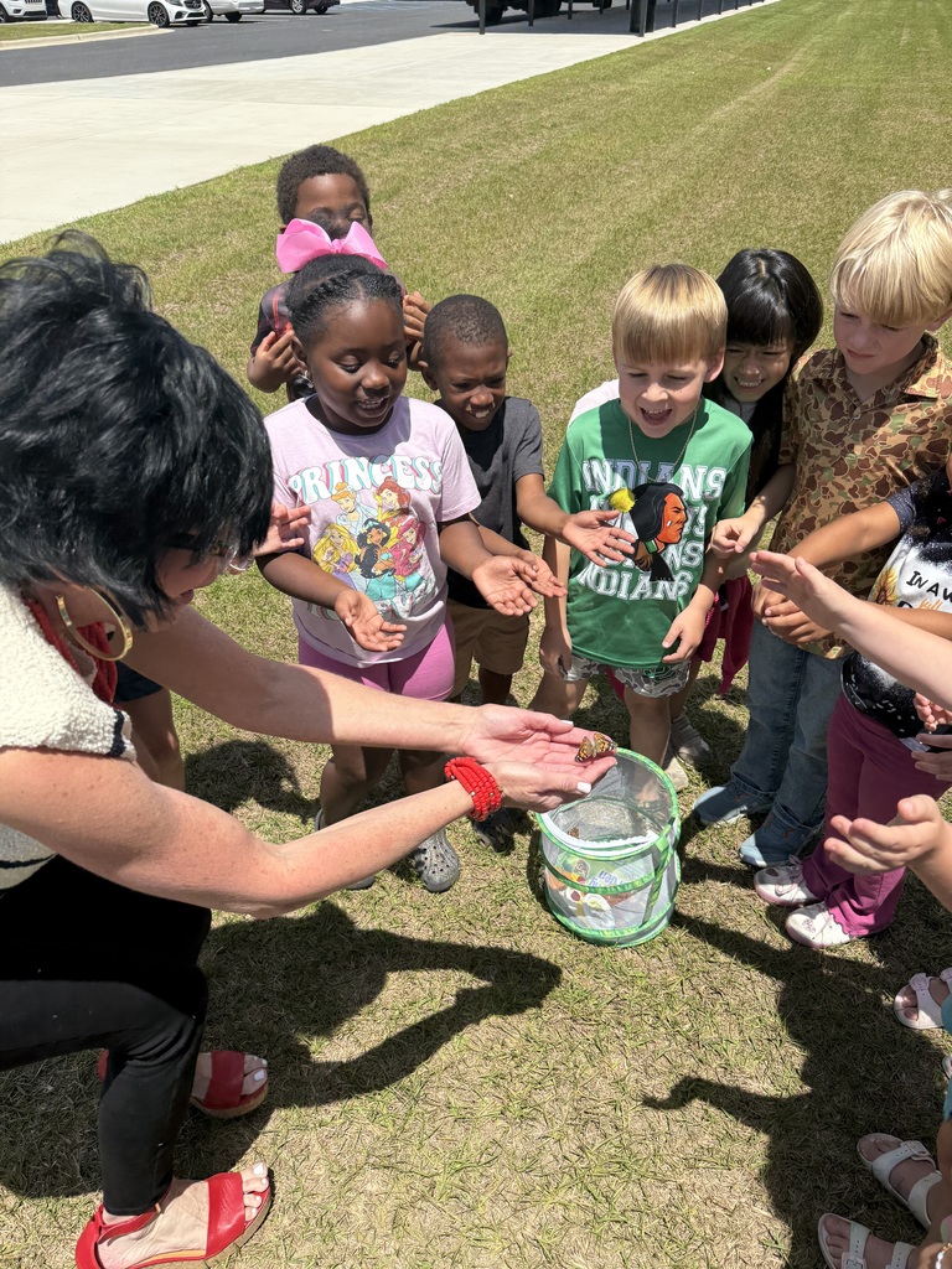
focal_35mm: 24
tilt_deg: -36.6
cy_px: 634
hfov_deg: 56.8
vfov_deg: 71.6
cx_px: 476
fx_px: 880
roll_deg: -0.3
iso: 125
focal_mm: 6.76
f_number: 1.78
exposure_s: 1/4975
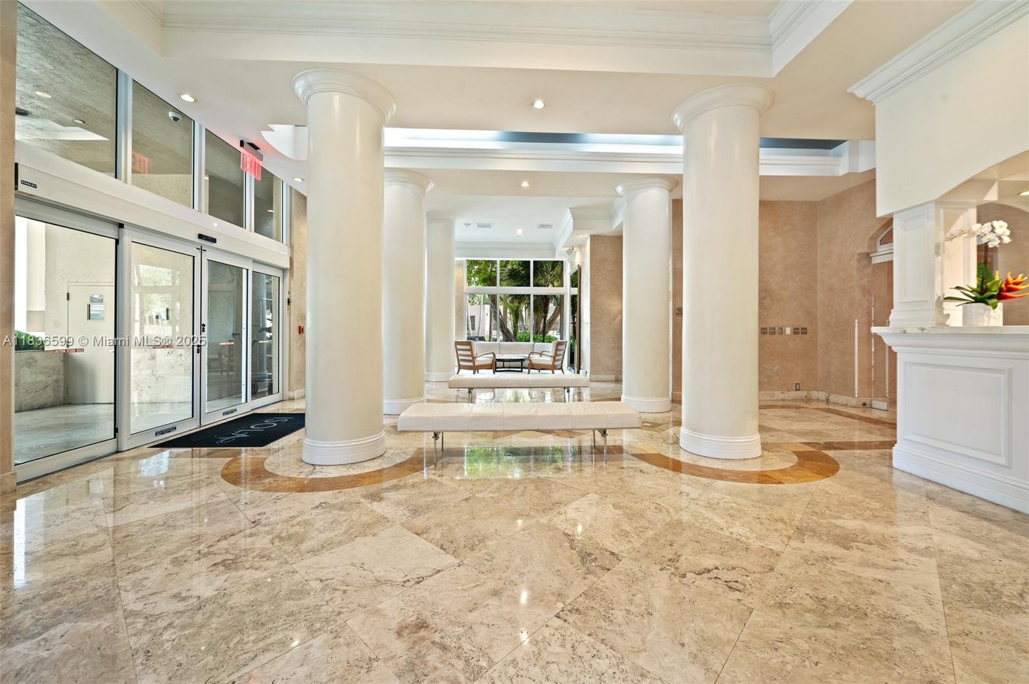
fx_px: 400
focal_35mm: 14
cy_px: 342
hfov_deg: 104.3
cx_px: 514
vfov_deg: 81.1
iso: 200
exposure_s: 1/2
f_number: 8
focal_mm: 14
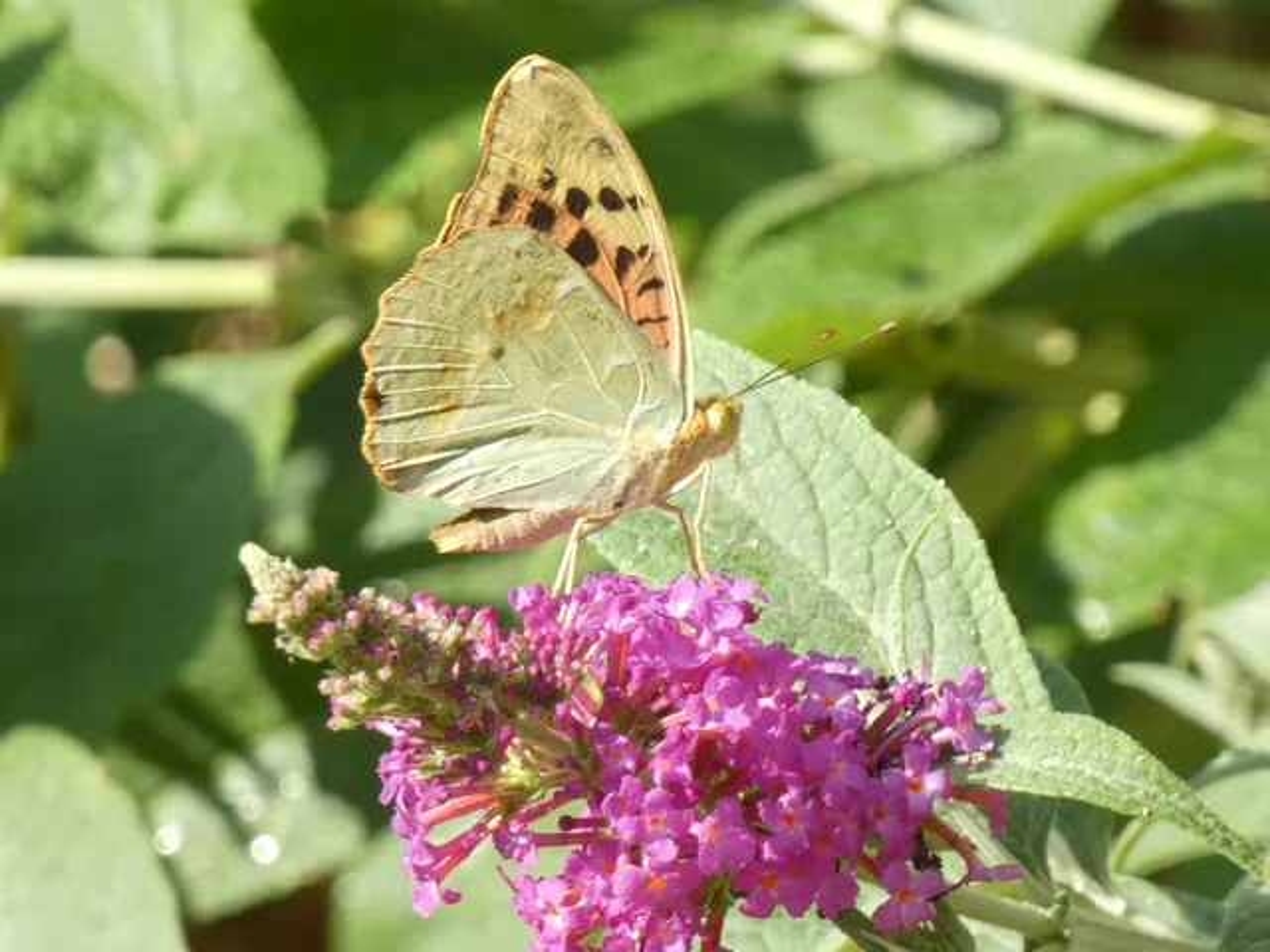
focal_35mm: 400
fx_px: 14675
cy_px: 476
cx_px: 635
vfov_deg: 3.7
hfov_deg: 5.0
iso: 80
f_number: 5.6
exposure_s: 1/100
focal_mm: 71.7
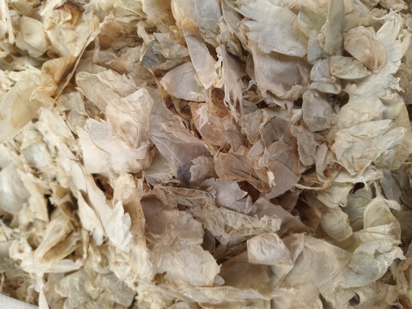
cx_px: 206
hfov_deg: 73.9
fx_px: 274
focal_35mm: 23
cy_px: 154
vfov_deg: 58.9
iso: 635
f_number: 1.88
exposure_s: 1/100
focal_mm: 5.6
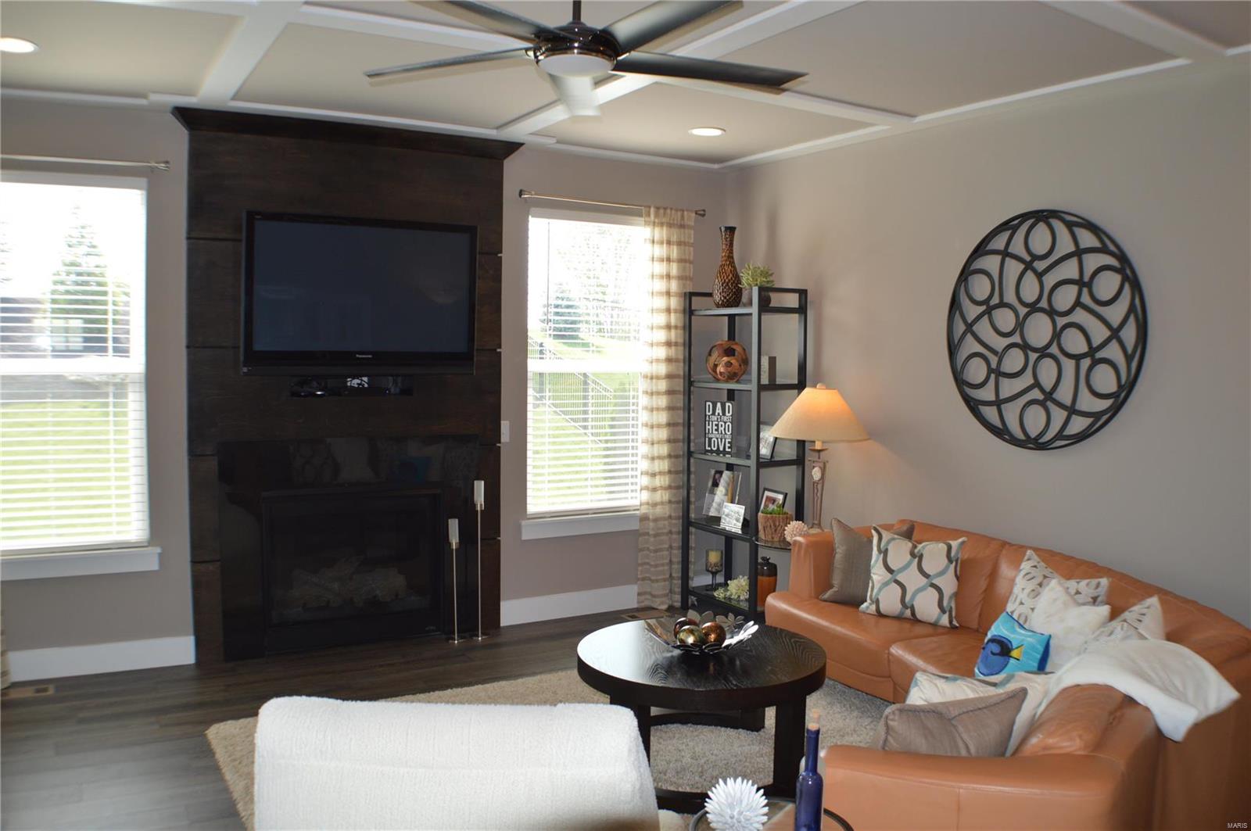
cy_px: 416
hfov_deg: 53.2
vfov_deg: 36.8
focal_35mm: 36
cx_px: 626
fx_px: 1250
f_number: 4
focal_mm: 24
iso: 320
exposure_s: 1/125
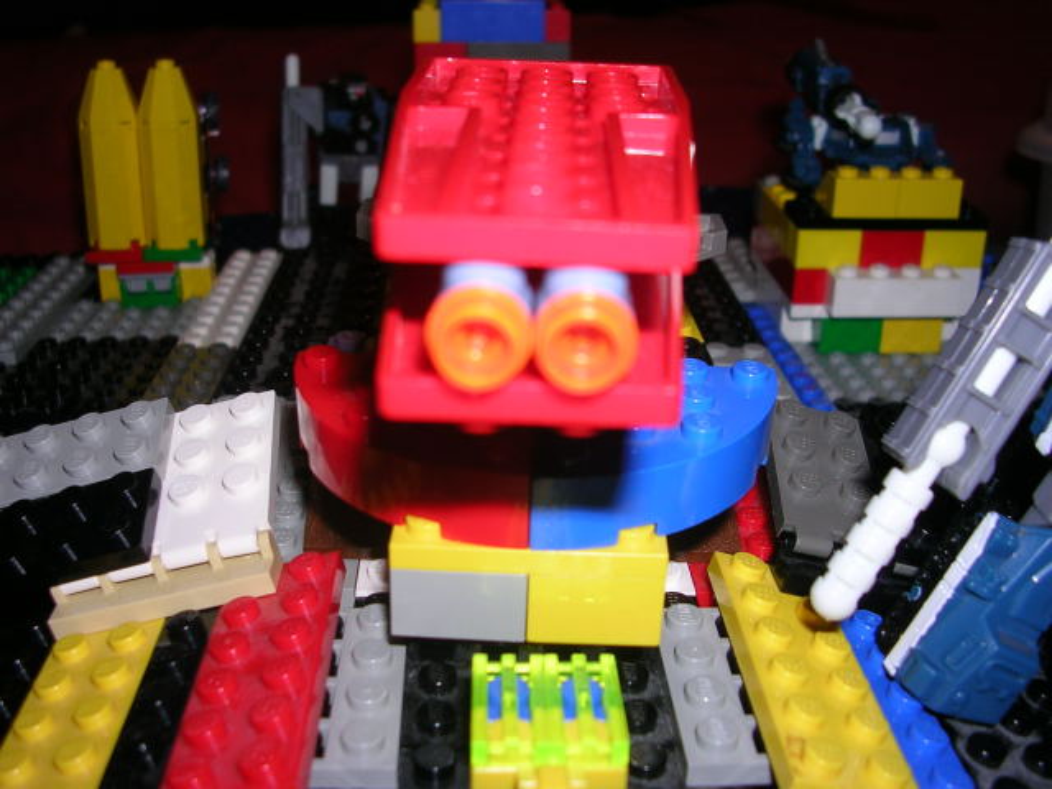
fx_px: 1155
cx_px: 526
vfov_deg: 37.7
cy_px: 394
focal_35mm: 38
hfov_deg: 49.0
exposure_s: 1/60.1
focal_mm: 5.8
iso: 50
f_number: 2.8
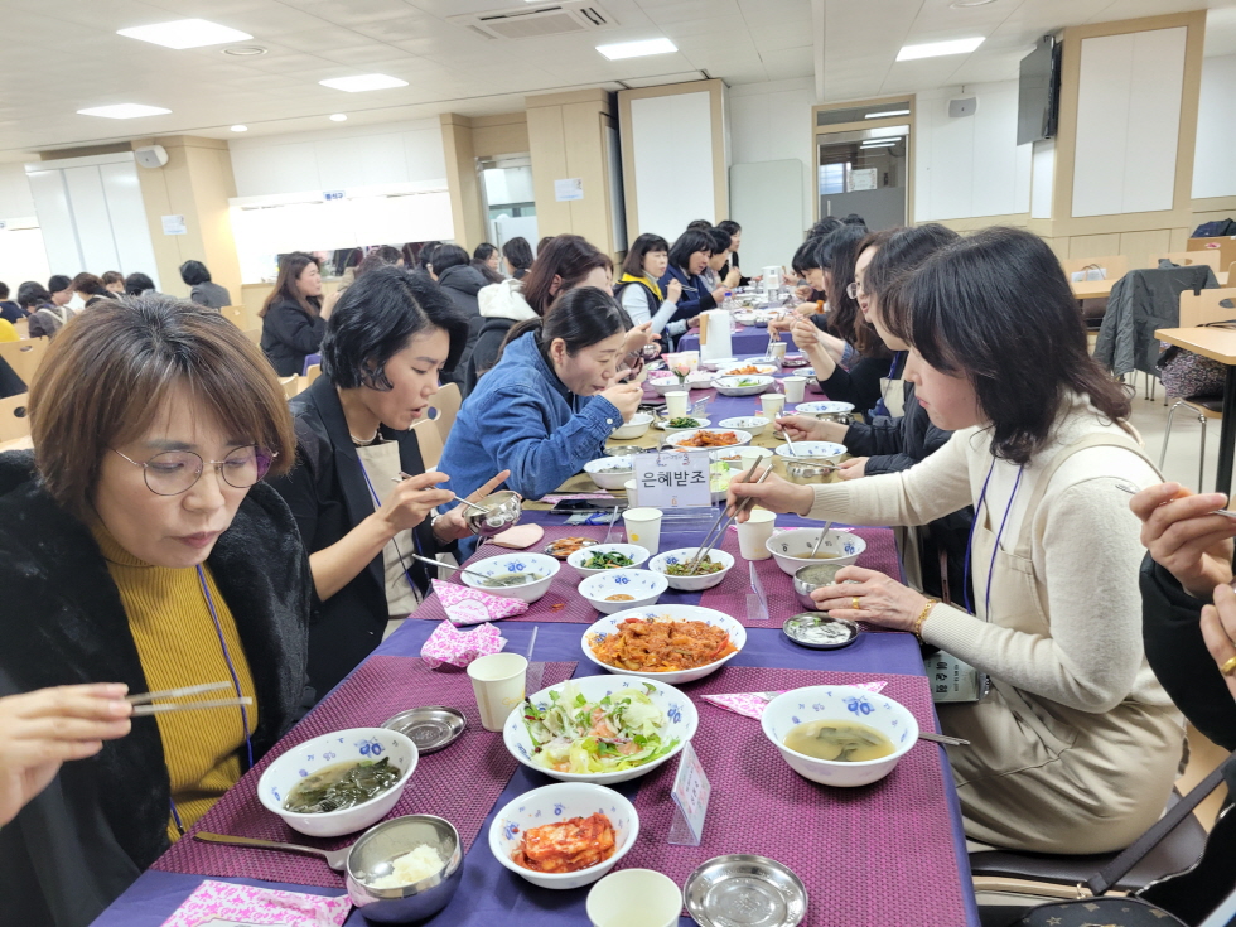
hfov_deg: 67.3
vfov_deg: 53.1
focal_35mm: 26
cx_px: 618
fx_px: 928
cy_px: 464
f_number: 1.8
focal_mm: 5.4
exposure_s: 1/60
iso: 200
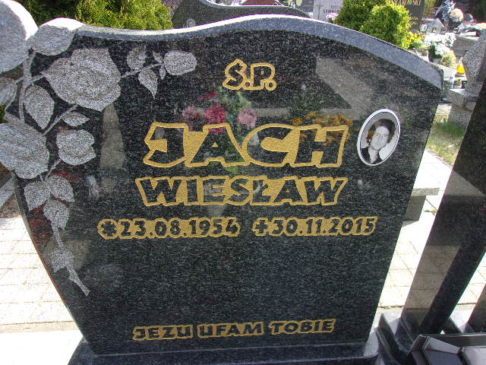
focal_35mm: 27
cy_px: 182
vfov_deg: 51.4
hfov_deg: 65.3
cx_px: 243
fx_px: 379
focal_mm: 4.9
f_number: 3
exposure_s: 1/300
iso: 80
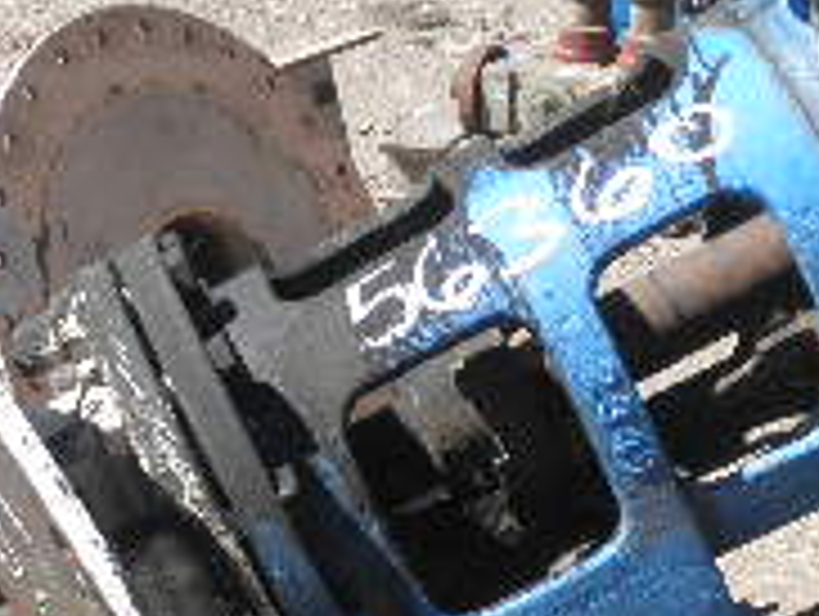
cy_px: 854
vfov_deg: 11.7
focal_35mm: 123
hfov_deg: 16.0
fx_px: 2914
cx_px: 284
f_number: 9.1
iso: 64
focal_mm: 6.1
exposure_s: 1/80
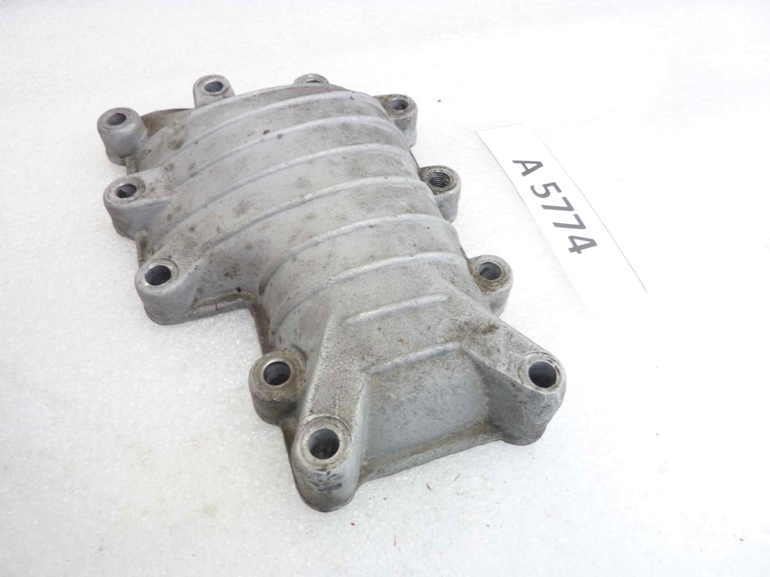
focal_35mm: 25
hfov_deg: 69.4
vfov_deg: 54.9
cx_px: 385
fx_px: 556
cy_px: 288
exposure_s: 1/8
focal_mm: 4.1
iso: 80
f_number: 3.3
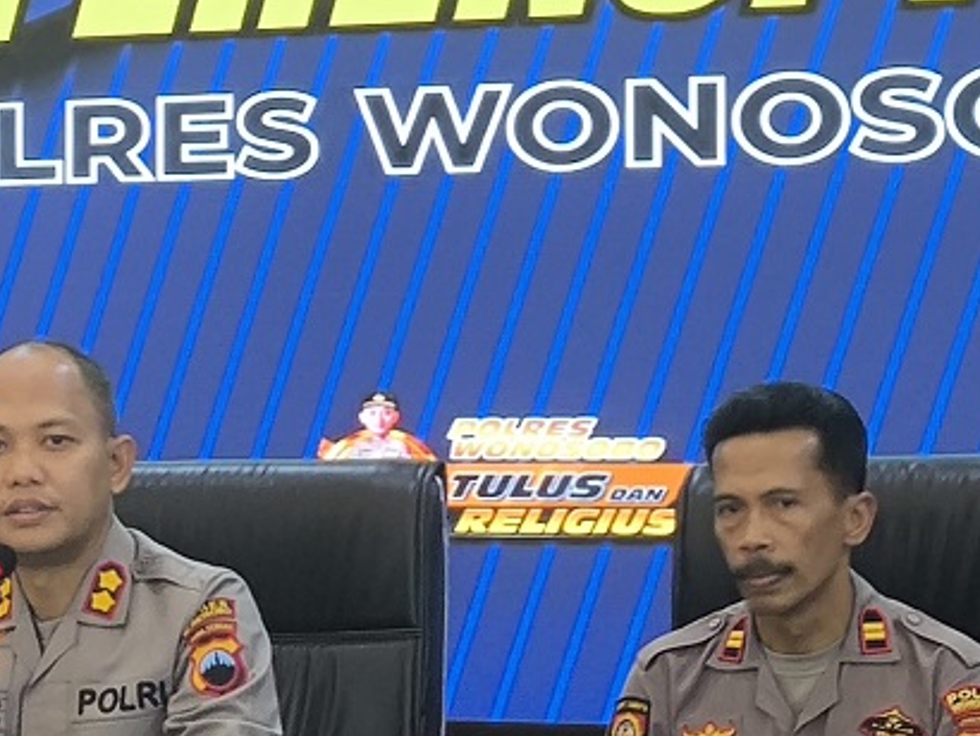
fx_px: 4221
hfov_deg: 13.2
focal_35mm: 149
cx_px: 179
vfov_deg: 10.0
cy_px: 234
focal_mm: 4.71
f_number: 1.7
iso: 320
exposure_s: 1/50
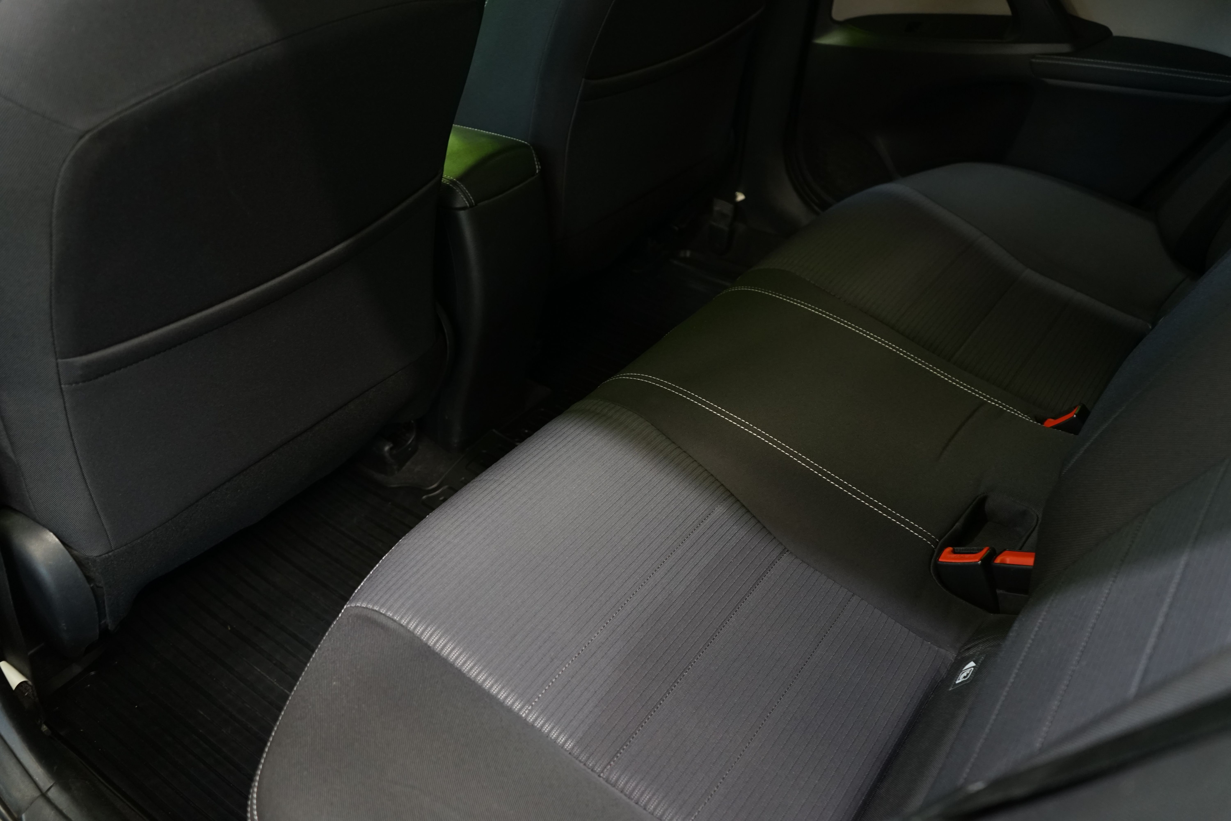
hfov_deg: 63.7
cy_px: 410
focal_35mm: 29
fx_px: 992
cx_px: 616
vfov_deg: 45.0
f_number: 4
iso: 1250
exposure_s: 1/15
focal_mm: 29
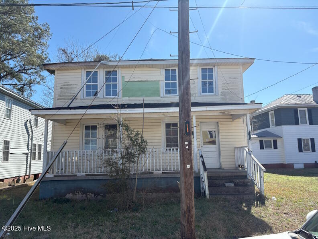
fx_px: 239
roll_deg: +0.6
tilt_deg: +7.2
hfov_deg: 67.3
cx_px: 159
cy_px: 120
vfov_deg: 53.1
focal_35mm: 26
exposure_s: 1/3279
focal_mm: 5.96
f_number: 1.6
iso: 50
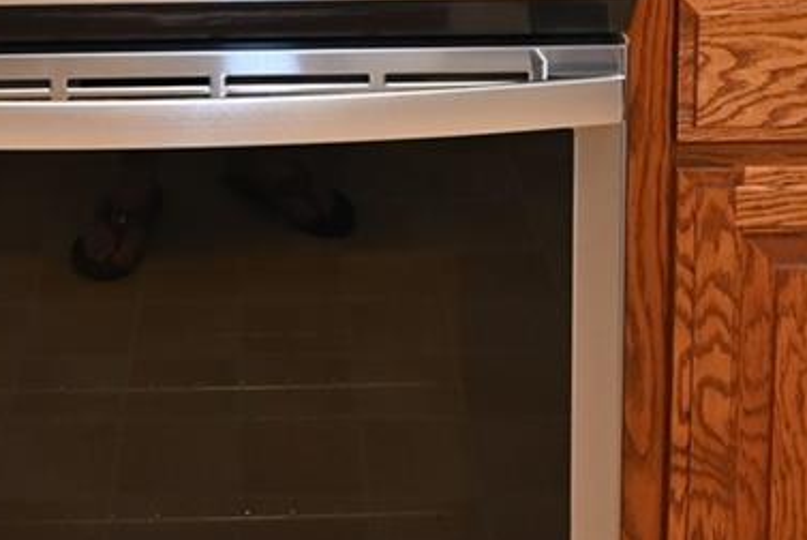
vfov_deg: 15.6
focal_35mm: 76
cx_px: 248
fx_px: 1705
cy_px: -405
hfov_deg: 26.4
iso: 640
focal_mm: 14
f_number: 4
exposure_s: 1/60
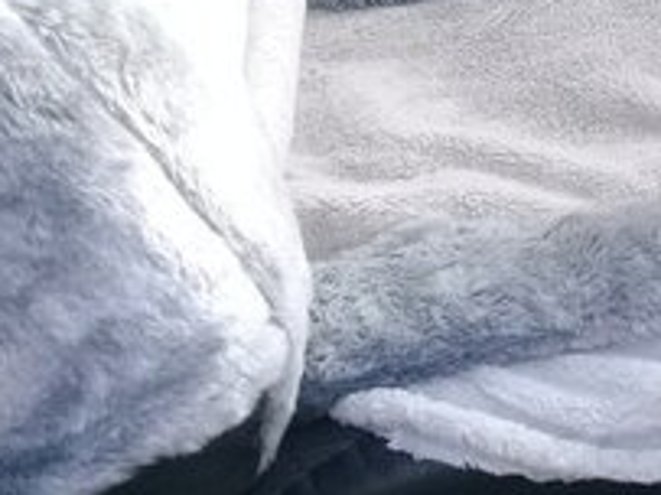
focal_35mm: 101
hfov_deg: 18.6
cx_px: 752
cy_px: -282
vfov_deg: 13.6
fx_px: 1927
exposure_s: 1/185
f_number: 2.2
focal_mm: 3.3
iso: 50
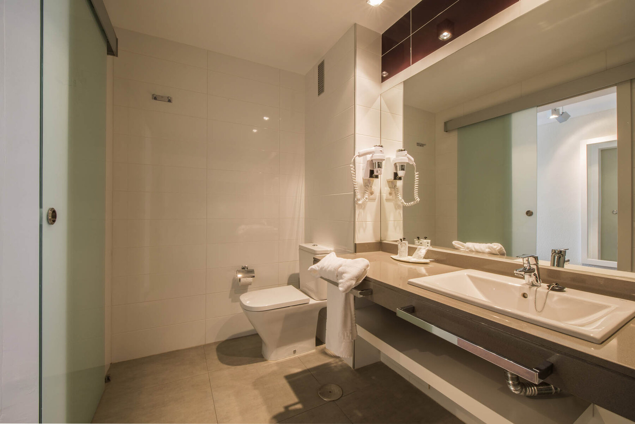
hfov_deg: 100.4
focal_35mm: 15
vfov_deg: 77.4
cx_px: 318
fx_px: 265
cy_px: 212
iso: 160
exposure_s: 4
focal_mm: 15
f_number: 22
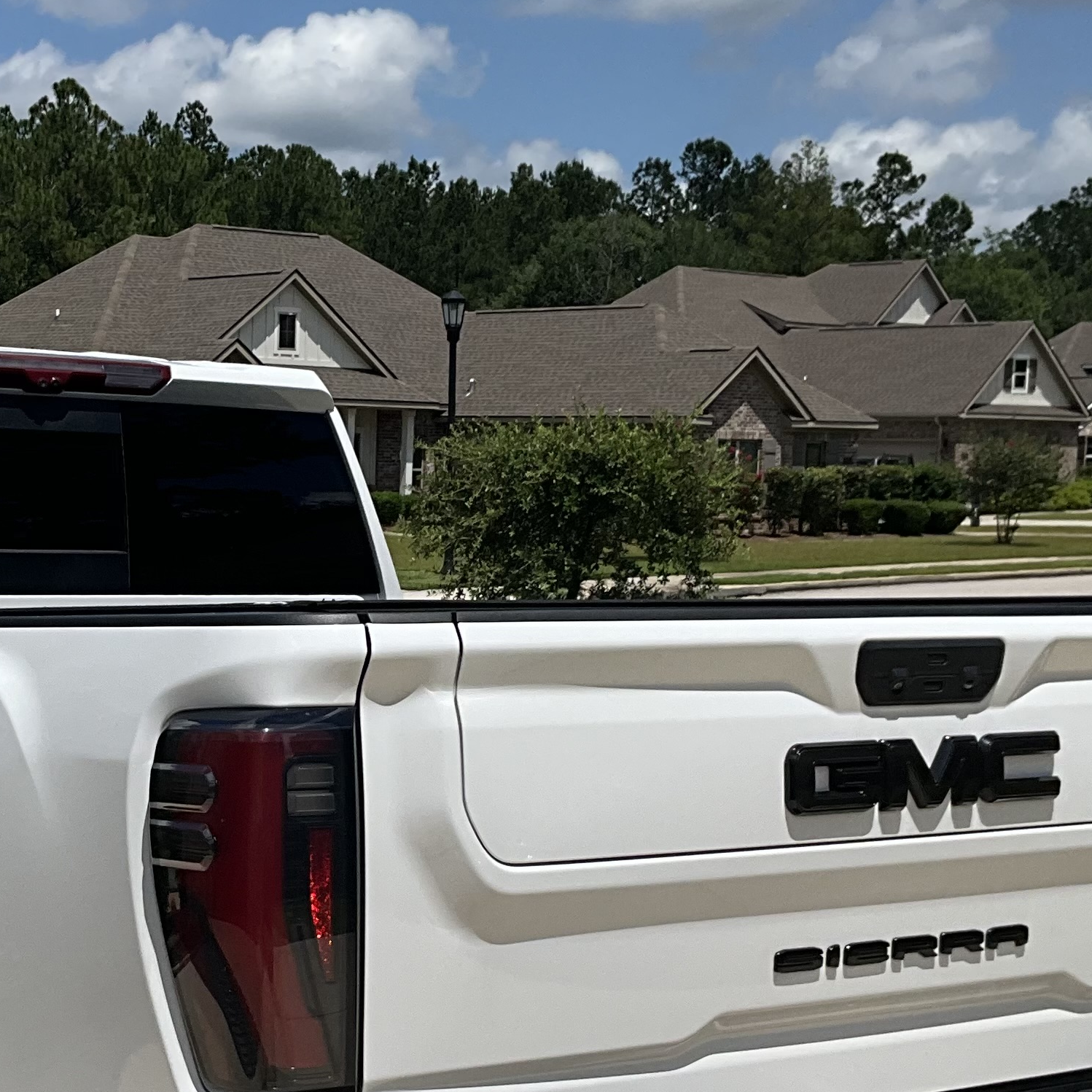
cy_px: 741
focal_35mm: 69
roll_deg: -1.9
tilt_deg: -7.7
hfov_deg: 24.7
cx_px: 265
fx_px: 2463
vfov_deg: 24.9
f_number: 1.8
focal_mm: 3
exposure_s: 1/4065
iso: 25
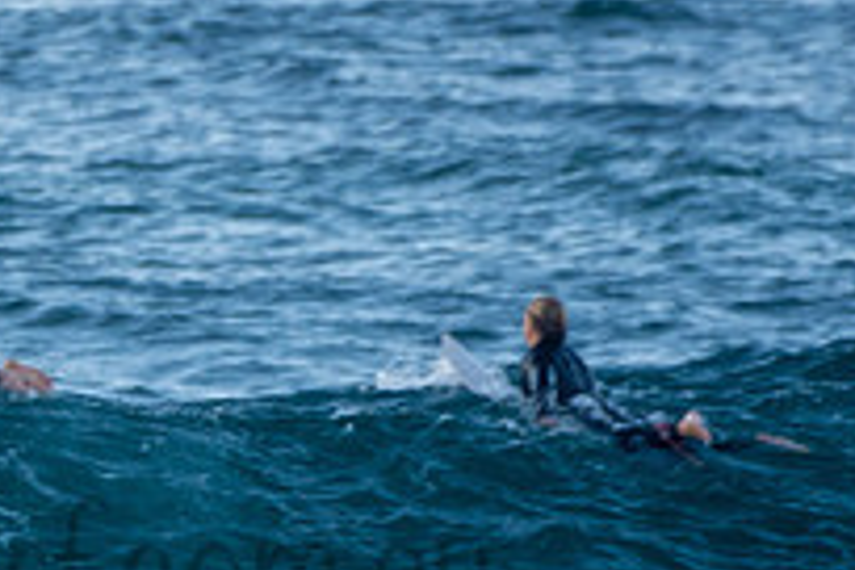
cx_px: 46
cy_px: 526
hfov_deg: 1.0
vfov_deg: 0.6
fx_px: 50560
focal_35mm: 2129
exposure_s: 1/400
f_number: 5.6
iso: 450
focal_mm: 500
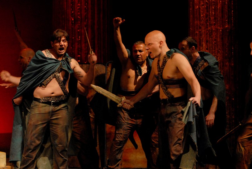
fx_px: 736
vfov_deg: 13.1
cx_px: 126
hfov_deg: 19.4
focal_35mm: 105
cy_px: 84
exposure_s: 1/100
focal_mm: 70
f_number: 2.8
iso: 1000
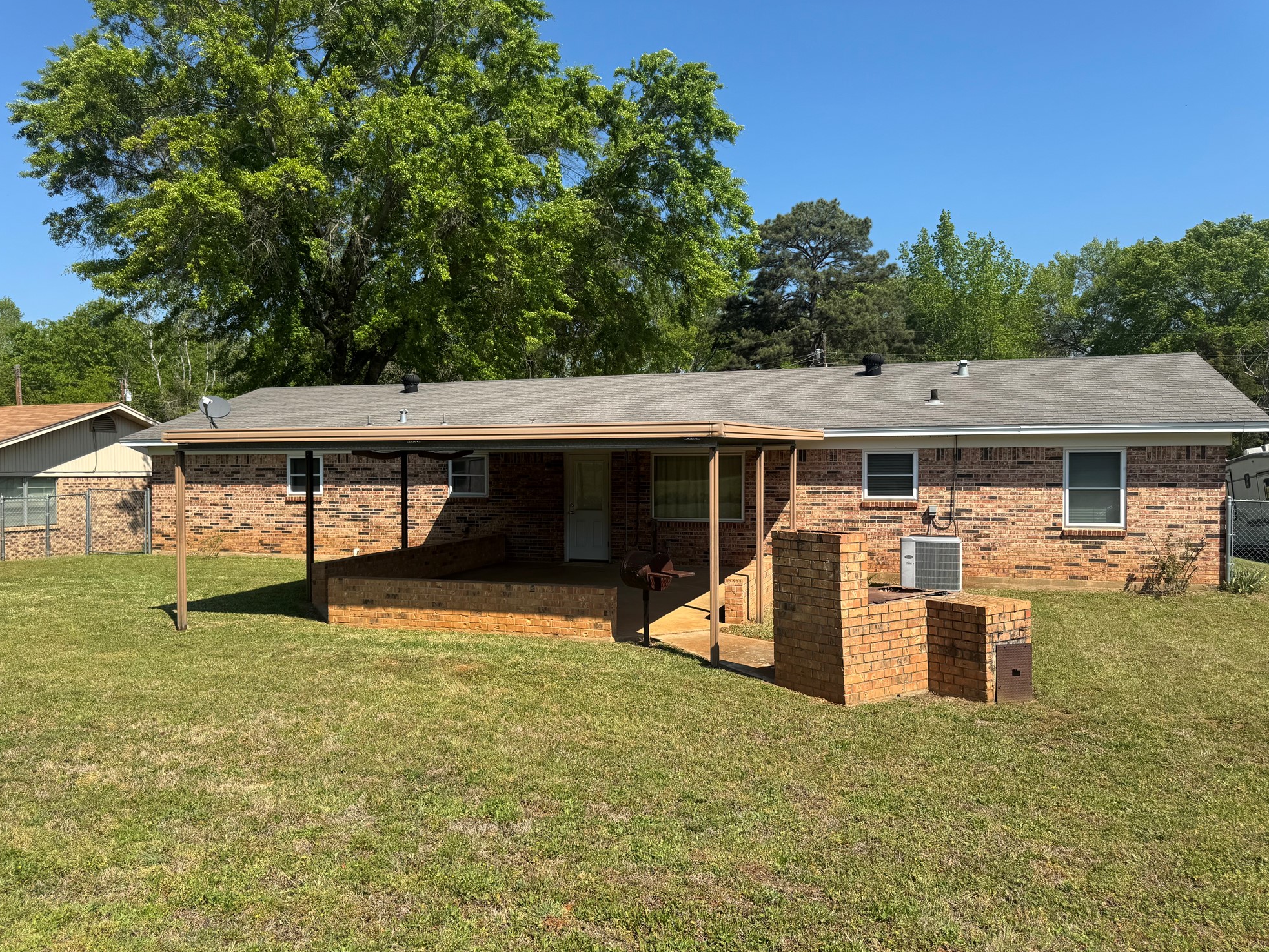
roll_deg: -1.6
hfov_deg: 69.4
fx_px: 917
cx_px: 615
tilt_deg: -0.3
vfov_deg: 54.9
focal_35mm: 25
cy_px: 485
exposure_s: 1/3597
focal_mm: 6.76
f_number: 1.78
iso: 80
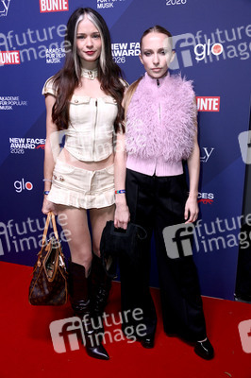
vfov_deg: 54.5
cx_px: 126
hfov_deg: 37.8
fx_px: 367
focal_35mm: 35
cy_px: 189
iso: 1000
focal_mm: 35
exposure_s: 1/250
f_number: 5.6
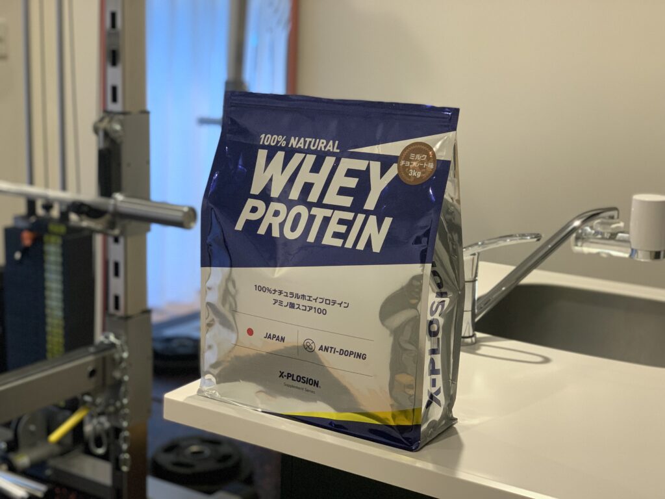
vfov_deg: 28.0
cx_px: 332
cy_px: 250
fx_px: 999
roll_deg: -2.3
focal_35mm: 52
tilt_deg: -10.9
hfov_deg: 36.8
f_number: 2.4
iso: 200
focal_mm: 6
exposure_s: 1/50
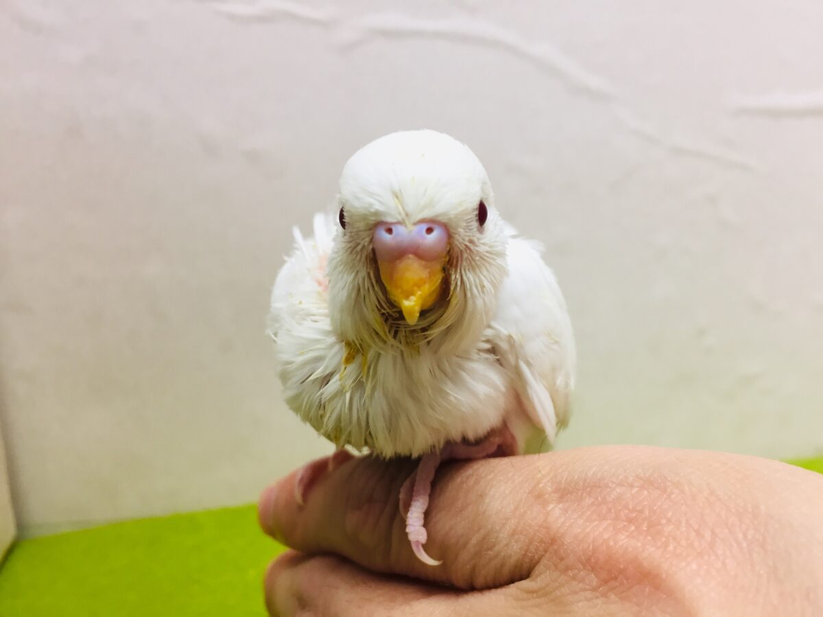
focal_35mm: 29
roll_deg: +0.4
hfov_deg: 61.7
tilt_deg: -11.0
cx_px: 412
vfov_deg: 48.2
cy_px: 308
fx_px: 689
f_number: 2.2
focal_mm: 4.15
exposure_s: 1/30
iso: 64
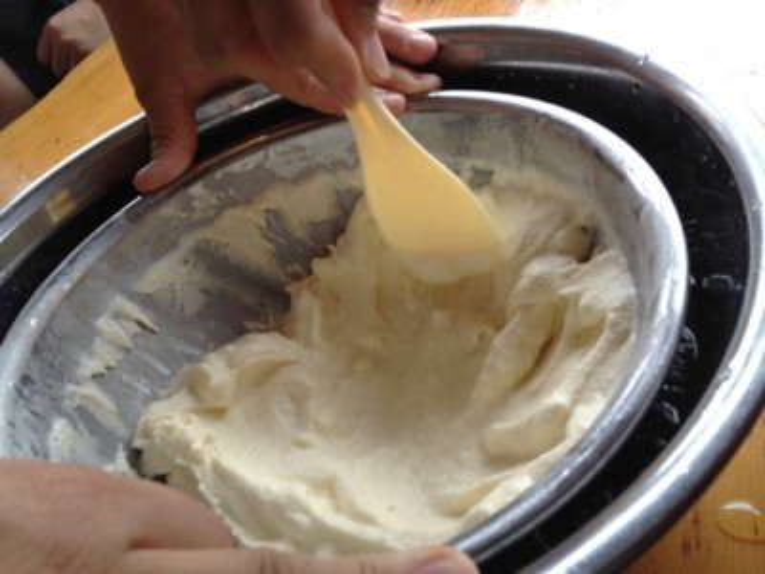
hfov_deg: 52.6
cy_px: 287
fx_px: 773
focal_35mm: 35
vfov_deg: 40.7
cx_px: 382
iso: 64
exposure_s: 1/148
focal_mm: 4.28
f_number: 2.4
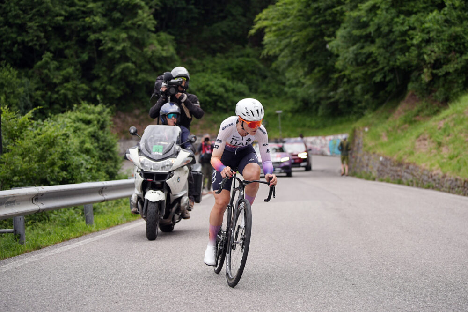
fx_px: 910
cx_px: 234
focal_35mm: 70
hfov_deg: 28.9
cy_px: 156
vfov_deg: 19.4
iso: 800
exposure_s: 1/2500
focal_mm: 70
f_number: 2.8
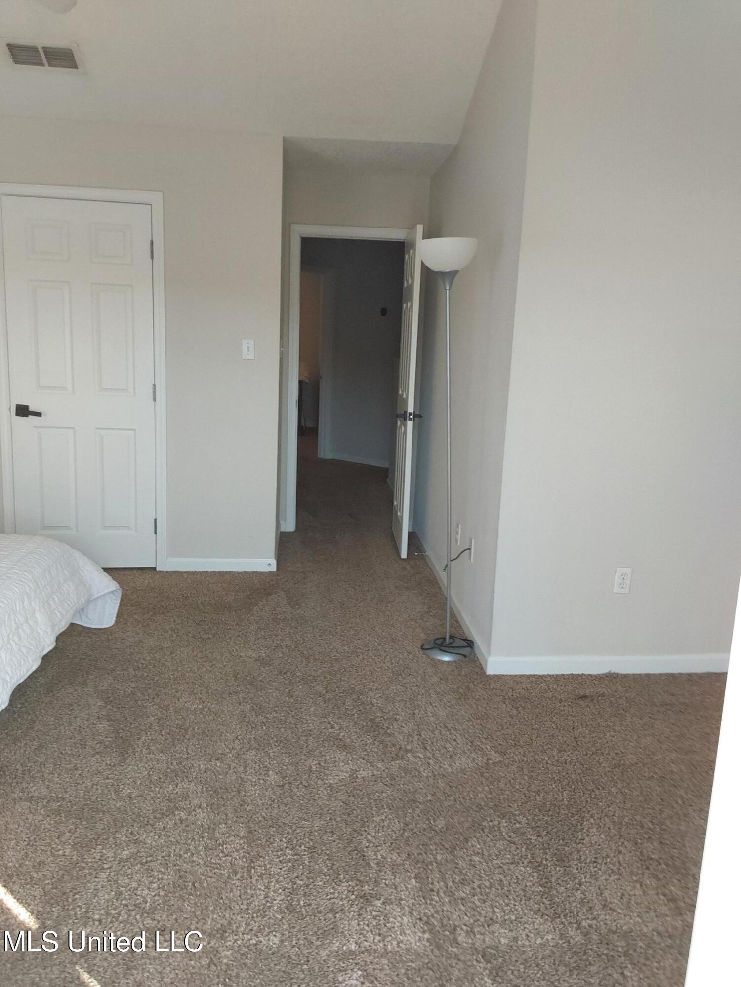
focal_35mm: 28
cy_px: 494
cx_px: 370
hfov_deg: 49.7
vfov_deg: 63.4
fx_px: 799
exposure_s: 1/120
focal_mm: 2.91
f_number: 1.9
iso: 50
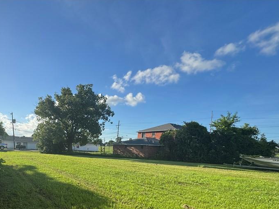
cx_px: 72
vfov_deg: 60.1
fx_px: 169
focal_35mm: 21
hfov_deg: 73.8
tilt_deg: -5.0
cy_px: 156
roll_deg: -2.6
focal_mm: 2.22
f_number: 2.2
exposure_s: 1/1299
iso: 50
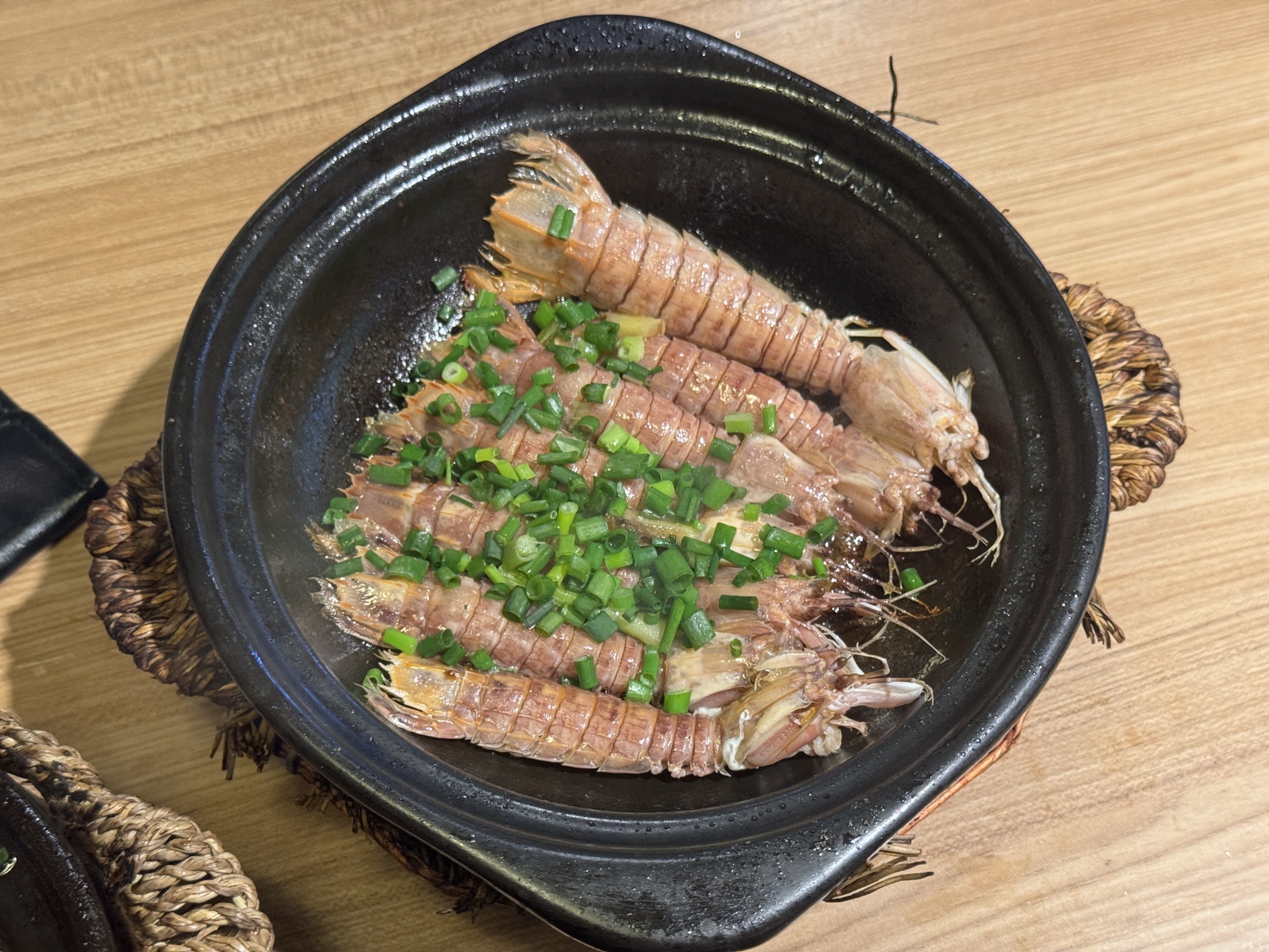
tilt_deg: -61.0
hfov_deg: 39.7
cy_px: 476
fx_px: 1760
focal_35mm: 48
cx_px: 634
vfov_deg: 30.3
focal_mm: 6.76
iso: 250
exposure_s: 1/60
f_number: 1.78
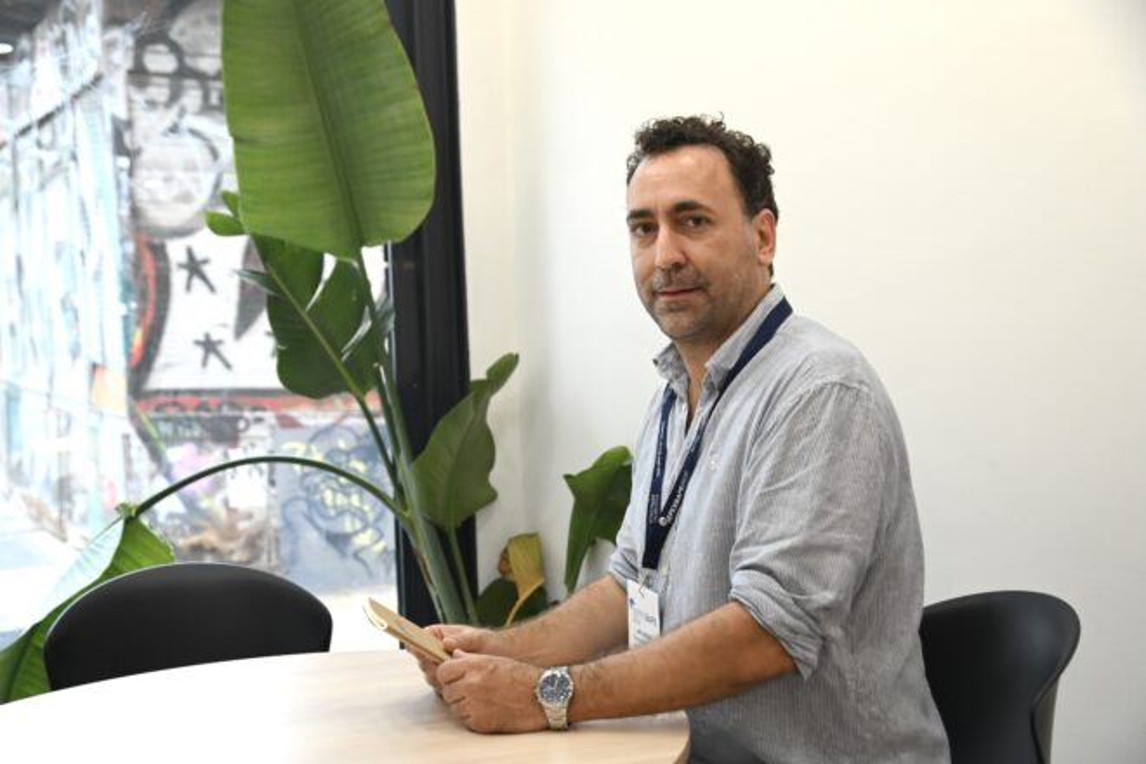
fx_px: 1592
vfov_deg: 27.0
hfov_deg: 39.6
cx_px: 573
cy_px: 382
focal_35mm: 50
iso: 3200
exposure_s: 1/250
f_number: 5.6
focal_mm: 50
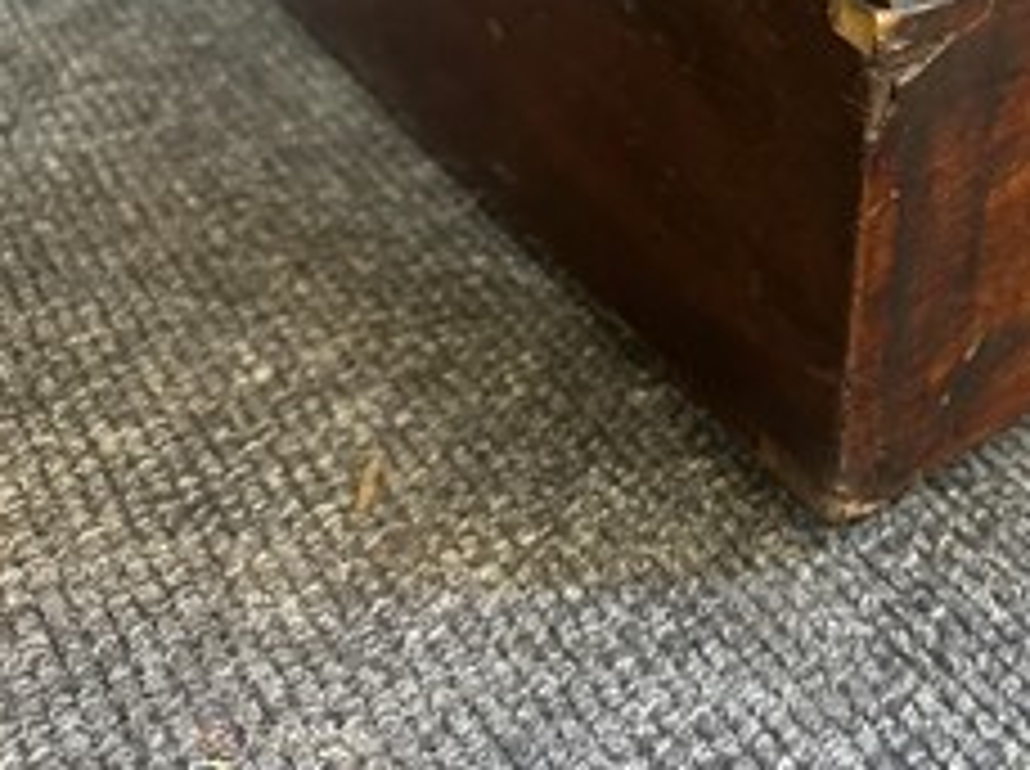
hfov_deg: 42.1
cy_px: 153
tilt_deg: -32.8
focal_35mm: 42
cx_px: 877
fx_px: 1248
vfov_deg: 33.3
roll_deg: -5.9
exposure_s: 1/33
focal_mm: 6.86
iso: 800
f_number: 1.78
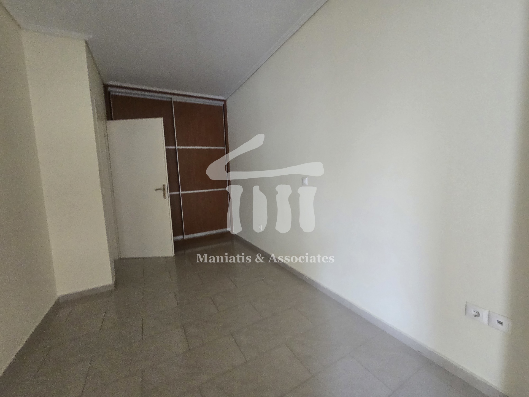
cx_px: 264
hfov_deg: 106.2
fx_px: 199
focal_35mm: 13
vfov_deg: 89.9
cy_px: 198
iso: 500
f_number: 2.2
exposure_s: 1/50
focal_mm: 2.2
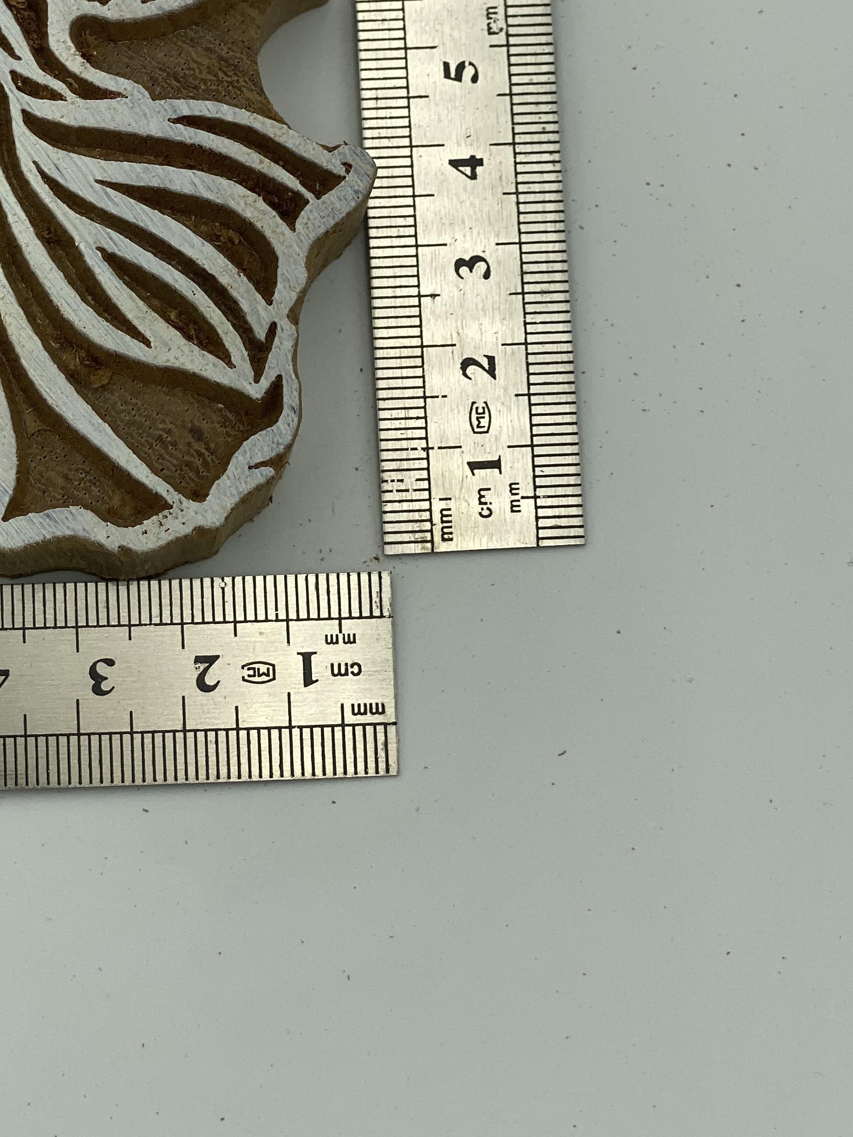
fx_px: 3088
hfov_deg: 15.6
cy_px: 332
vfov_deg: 20.7
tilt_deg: -77.8
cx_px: 147
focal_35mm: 94
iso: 20
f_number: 2
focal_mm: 6
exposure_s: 1/786
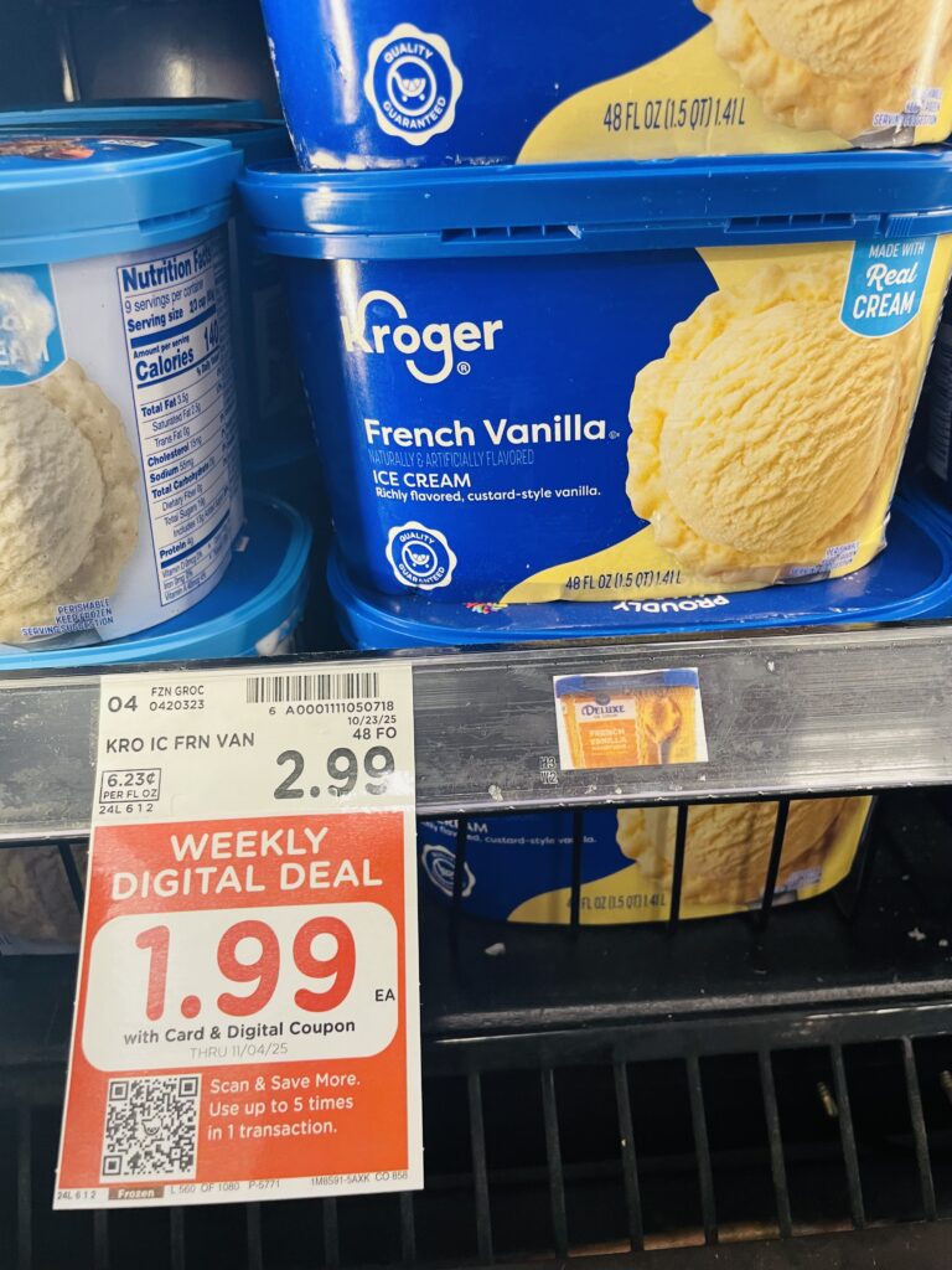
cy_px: 635
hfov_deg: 53.1
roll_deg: +3.1
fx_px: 953
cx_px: 476
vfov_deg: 67.3
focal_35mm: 26
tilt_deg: -25.6
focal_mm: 4.2
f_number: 1.6
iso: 100
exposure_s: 1/60
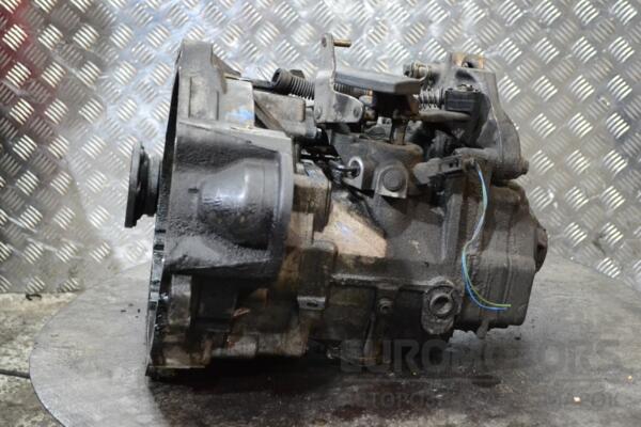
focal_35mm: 57
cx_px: 320
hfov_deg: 35.1
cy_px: 214
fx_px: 1015
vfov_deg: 23.8
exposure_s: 1/30
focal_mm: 38
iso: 3200
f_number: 5
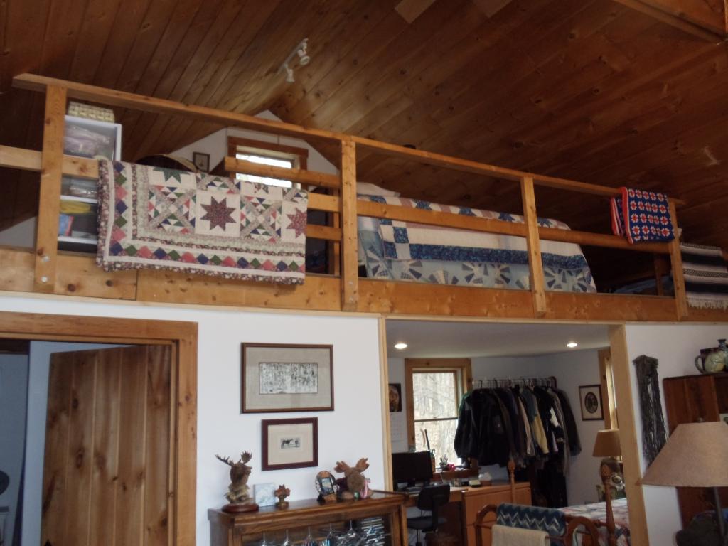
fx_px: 925
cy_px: 273
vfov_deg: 32.9
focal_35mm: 44
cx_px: 364
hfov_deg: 42.9
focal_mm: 6
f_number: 3.5
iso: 200
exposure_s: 1/30
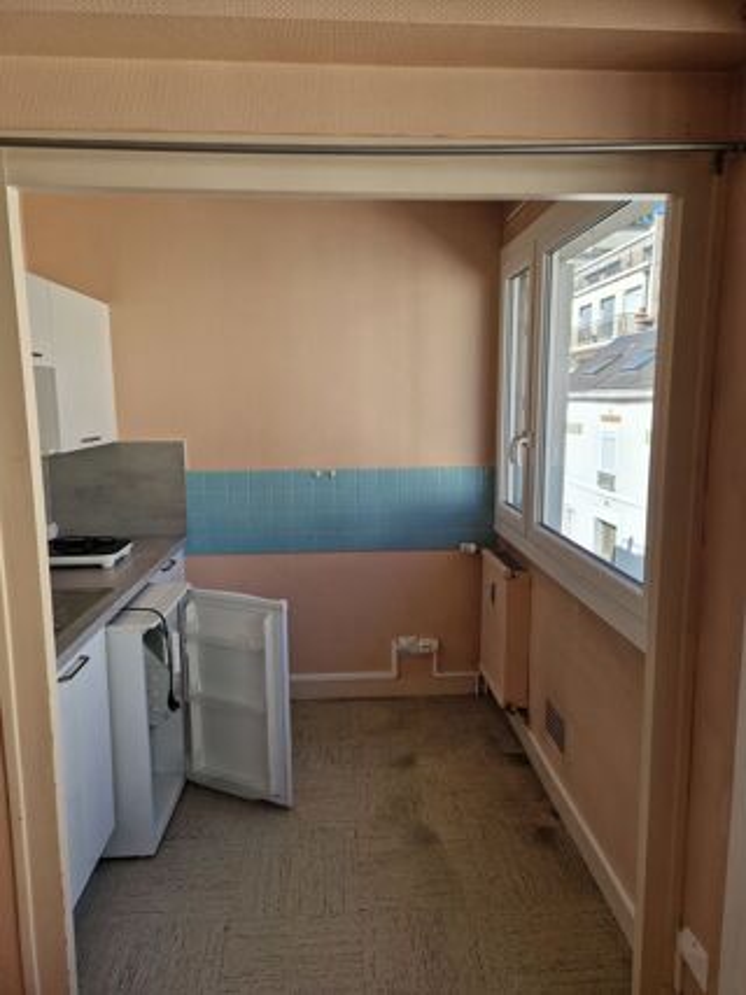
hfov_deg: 58.9
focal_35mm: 23
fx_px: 661
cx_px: 373
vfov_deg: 73.9
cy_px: 498
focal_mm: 5.4
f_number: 1.8
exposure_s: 1/321
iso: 50
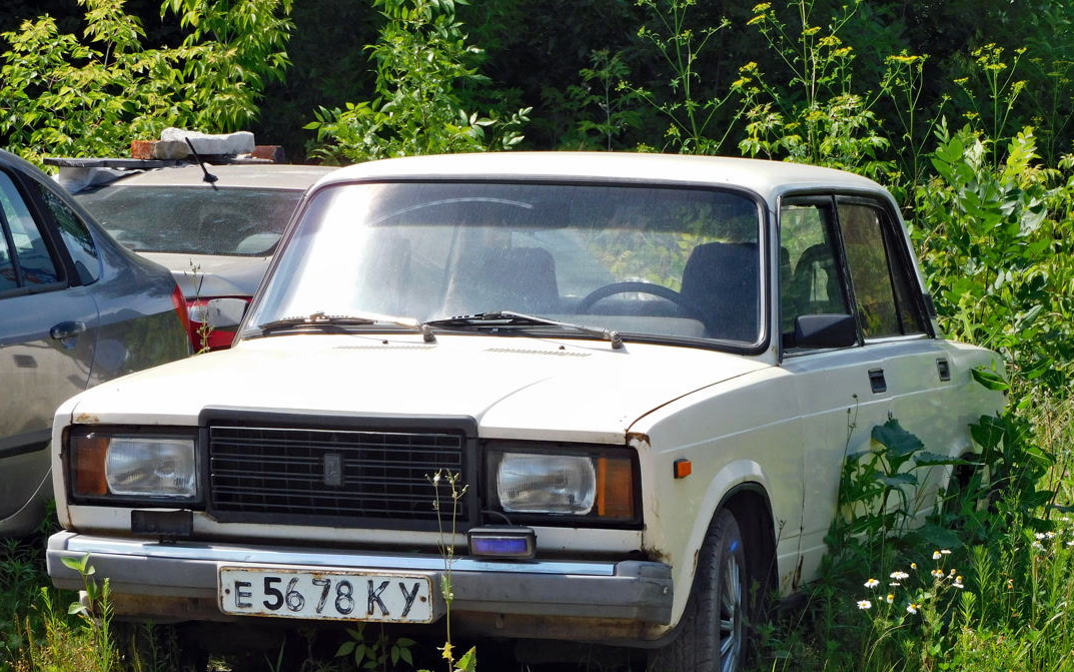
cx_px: 538
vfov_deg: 9.1
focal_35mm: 144
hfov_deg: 14.5
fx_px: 4216
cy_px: 390
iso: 125
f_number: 5
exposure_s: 1/320
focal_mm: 24.2
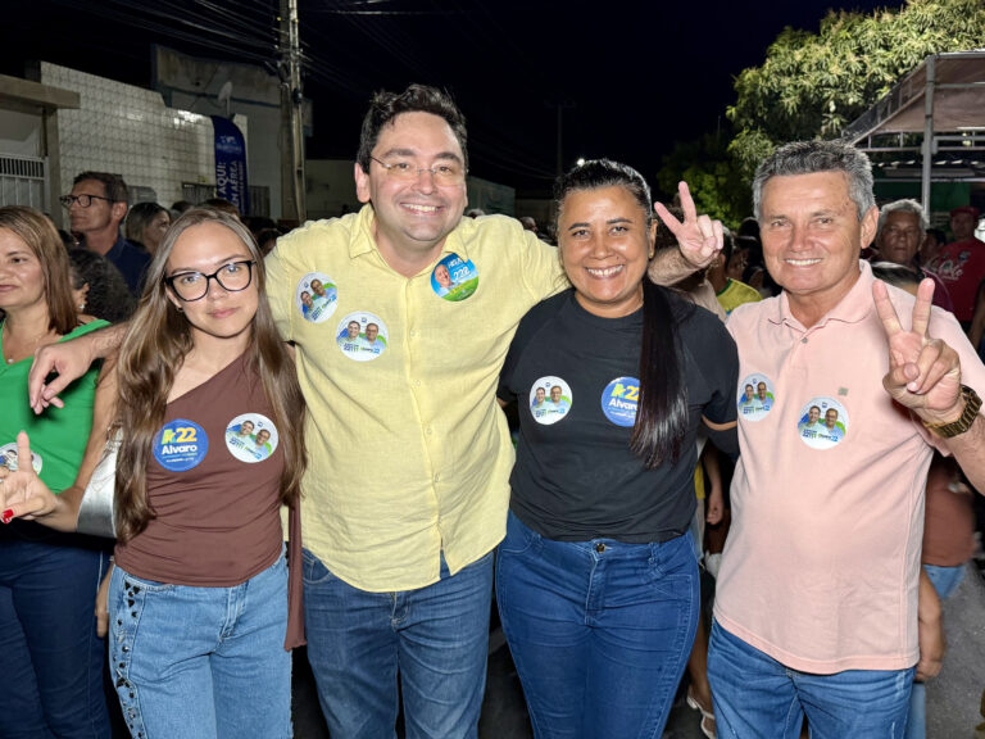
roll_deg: -0.5
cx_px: 492
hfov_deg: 71.6
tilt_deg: -6.7
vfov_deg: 56.8
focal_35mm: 24
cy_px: 370
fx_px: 683
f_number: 1.78
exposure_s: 1/60
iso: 320
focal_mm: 6.76
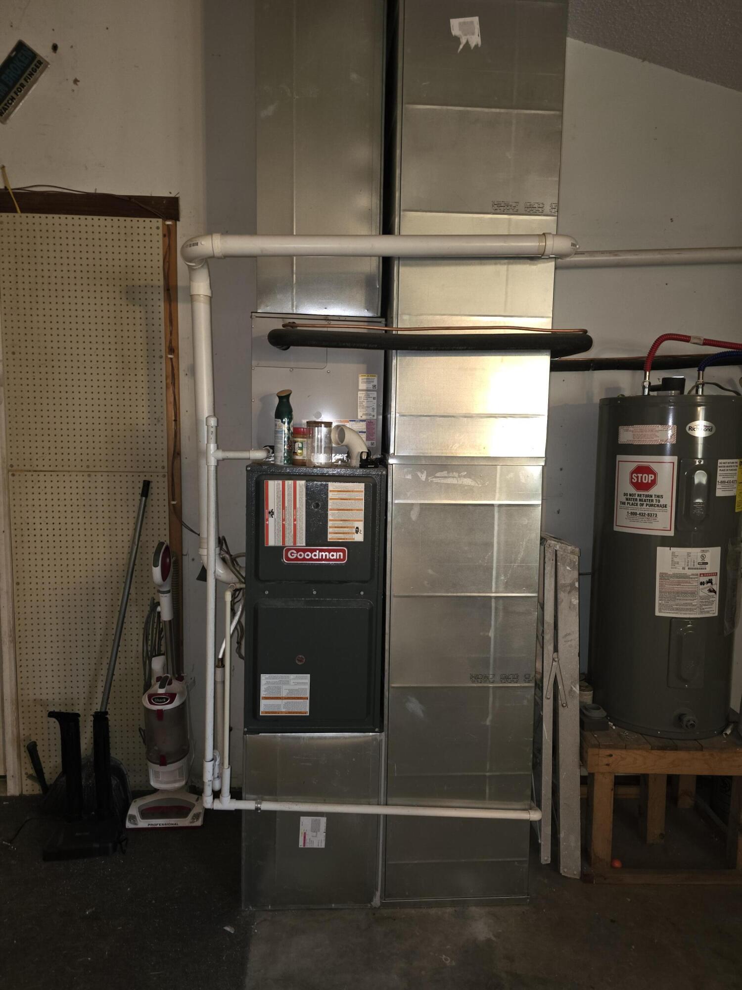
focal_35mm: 23
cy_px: 495
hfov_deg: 58.9
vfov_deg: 73.9
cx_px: 371
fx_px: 657
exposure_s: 1/12
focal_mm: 6.3
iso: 320
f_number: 1.7
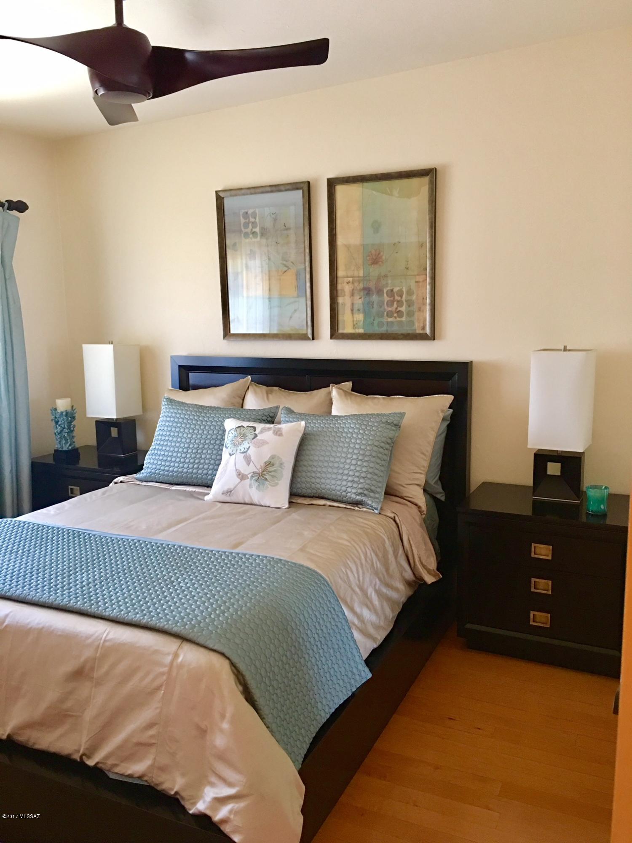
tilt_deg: -8.0
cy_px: 422
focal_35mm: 29
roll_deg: +0.6
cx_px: 316
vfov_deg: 61.7
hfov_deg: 48.2
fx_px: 706
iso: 80
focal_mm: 4.15
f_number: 2.2
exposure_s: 1/10
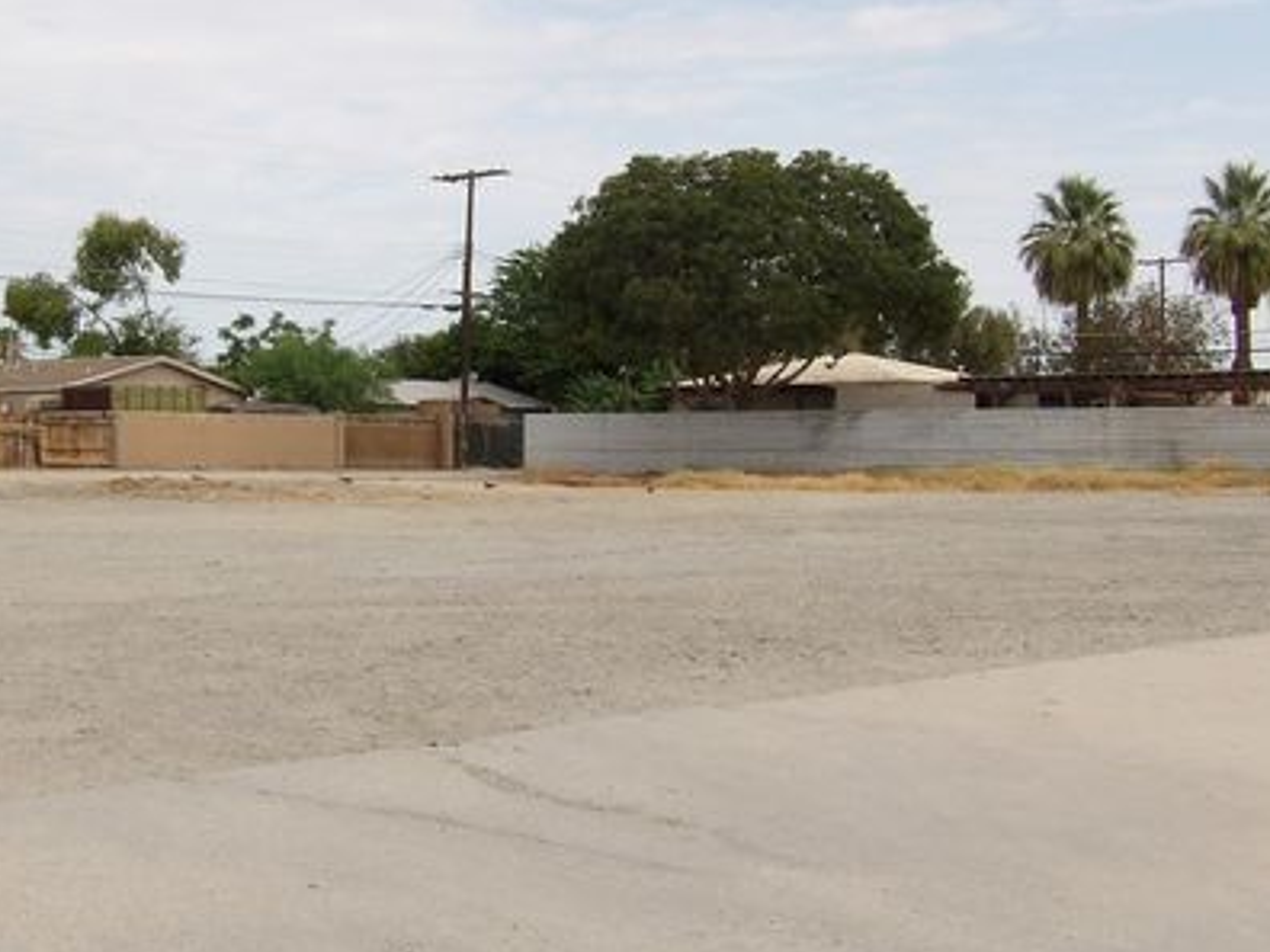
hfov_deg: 30.5
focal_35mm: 63
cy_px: 401
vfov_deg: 23.3
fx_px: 2311
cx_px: 436
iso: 100
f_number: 7.4
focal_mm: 7
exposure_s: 1/195
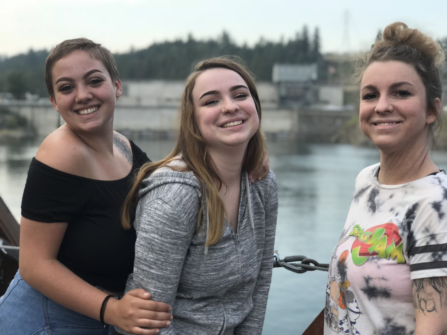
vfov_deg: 25.7
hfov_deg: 33.8
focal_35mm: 57
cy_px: 168
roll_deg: -2.0
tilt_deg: -5.1
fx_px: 736
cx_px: 224
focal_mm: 6.6
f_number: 2.8
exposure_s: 1/160
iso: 20
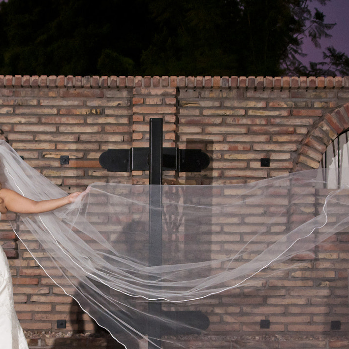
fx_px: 1049
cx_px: 132
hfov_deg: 18.9
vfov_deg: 18.8
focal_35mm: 92
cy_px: 232
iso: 400
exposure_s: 1/125
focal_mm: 32
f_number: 3.8
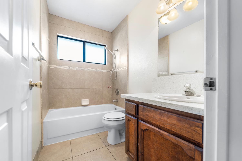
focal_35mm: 14
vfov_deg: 81.2
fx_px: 94
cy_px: 80
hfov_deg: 104.3
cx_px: 121
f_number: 5
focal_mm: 14
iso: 80
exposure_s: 1/8
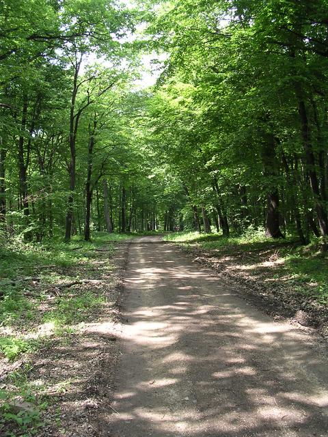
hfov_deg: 37.7
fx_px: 480
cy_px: 218
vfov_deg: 49.0
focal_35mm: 38
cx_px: 164
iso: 100
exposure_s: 1/96.3
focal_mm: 5.8
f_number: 2.8
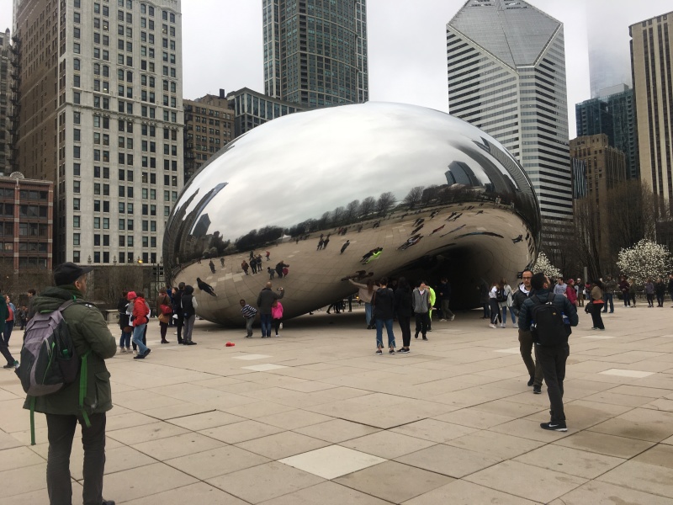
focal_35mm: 29
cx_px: 336
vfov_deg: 48.2
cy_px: 252
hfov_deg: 61.7
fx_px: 564
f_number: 2.2
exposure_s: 1/185
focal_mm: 4.15
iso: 25
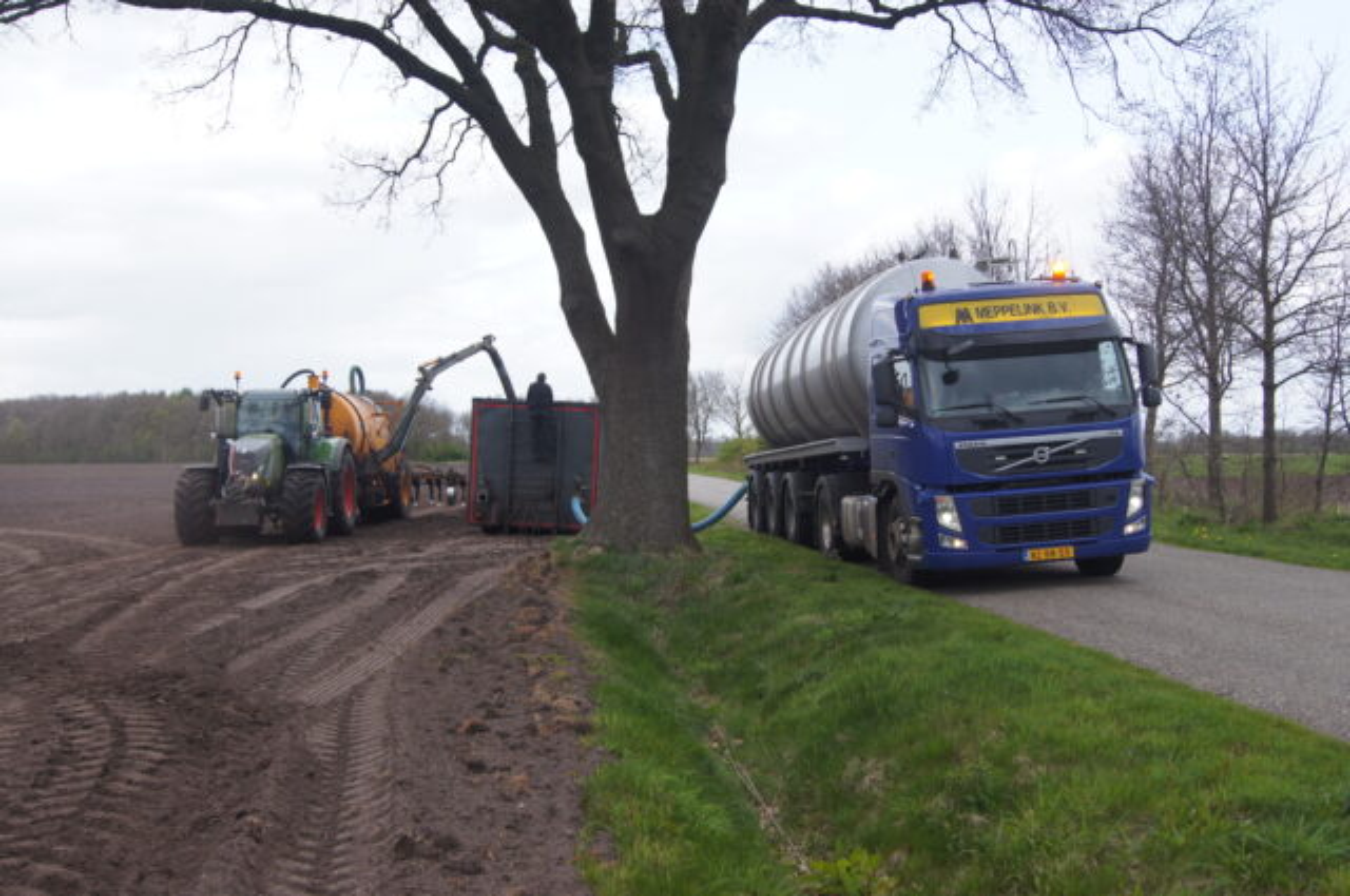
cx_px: 675
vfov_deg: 34.1
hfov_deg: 49.6
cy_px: 448
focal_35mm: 39
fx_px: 1461
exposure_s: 1/100
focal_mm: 26
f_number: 6.3
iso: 100
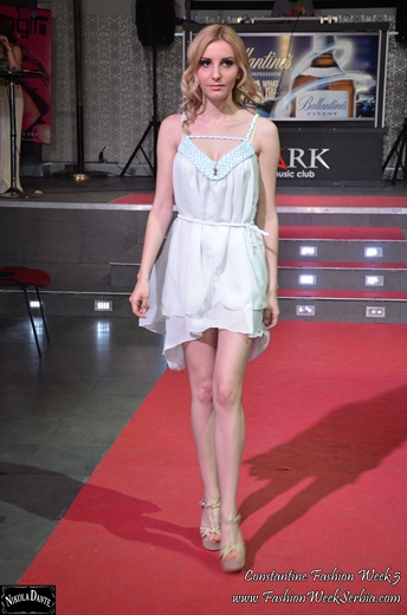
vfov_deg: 27.1
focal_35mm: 75
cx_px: 204
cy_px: 308
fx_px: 1279
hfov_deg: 18.1
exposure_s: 1/60
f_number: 5
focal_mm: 50
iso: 640
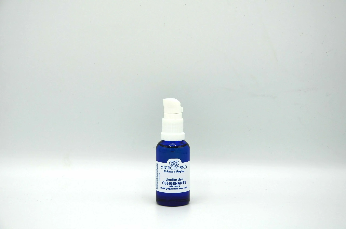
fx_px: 1007
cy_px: 114
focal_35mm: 105
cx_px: 173
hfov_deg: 19.5
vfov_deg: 13.0
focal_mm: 70
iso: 125
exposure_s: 1/500
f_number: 8
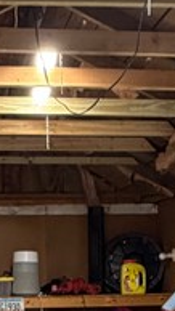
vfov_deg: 22.7
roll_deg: +0.5
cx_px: 32
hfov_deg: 14.3
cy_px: 400
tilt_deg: -7.0
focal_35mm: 84
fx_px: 694
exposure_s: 1/120
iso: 250
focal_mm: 2.22
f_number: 2.2
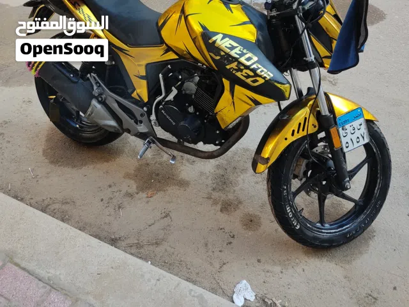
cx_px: 204
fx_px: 307
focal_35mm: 26
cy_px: 154
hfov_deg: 67.3
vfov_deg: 53.1
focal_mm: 4.74
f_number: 1.79
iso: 175
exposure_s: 1/100
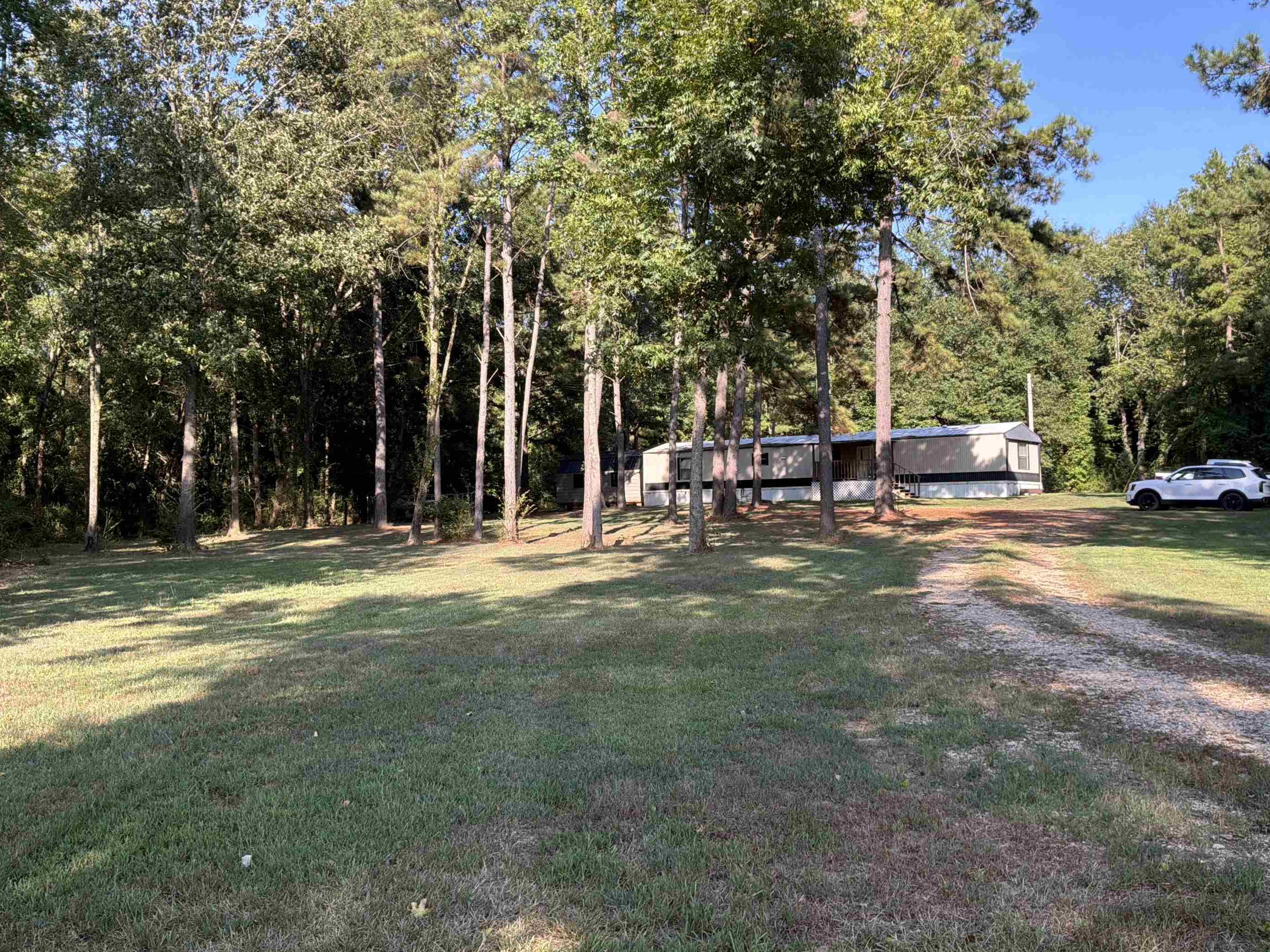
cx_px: 641
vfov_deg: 45.4
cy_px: 436
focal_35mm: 31
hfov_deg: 58.4
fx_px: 1137
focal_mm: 3
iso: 25
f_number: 1.8
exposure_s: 1/327
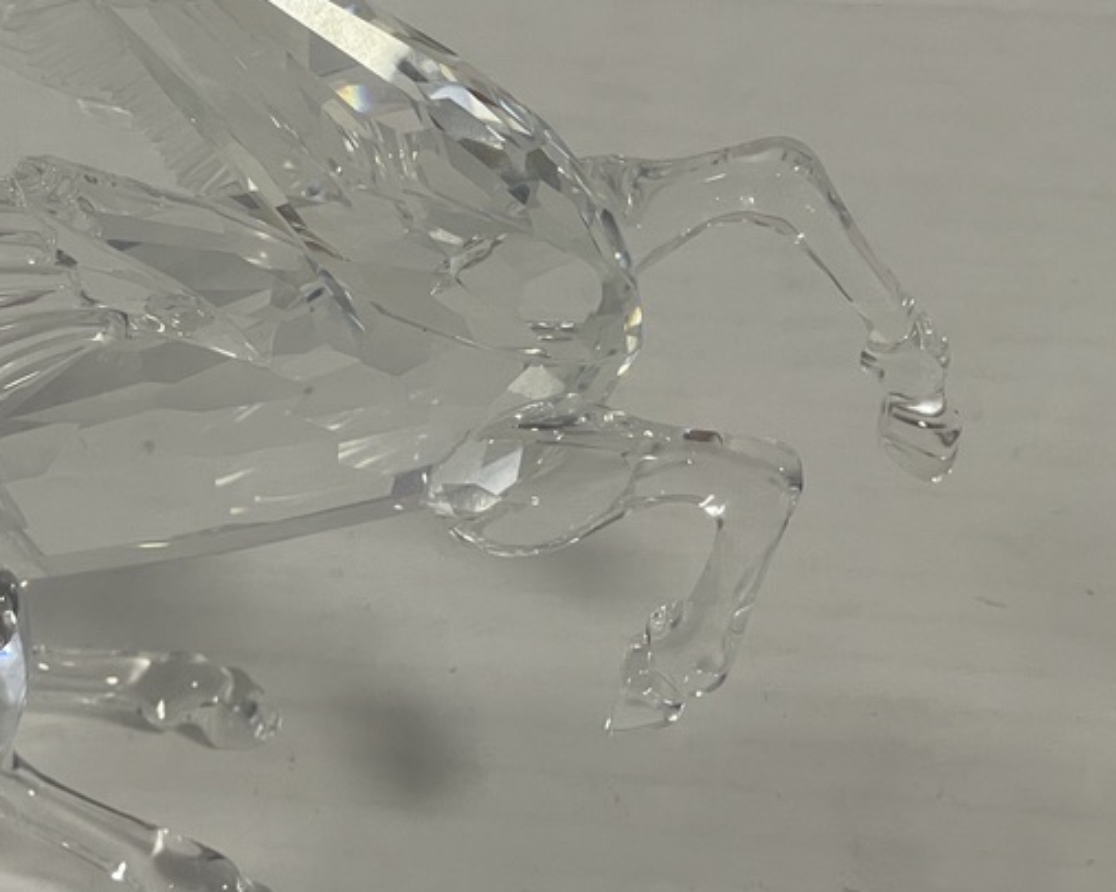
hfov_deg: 15.2
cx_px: 198
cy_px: 261
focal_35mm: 126
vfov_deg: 12.2
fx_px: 4160
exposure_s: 1/50
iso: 100
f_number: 2.2
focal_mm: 7.5
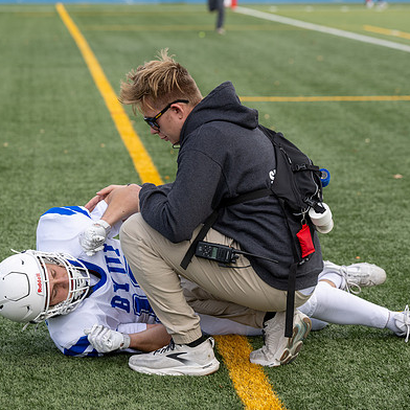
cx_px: 186
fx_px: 1983
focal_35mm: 148
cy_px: 201
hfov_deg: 11.8
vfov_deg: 11.8
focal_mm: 105
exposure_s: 1/800
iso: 200
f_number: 4
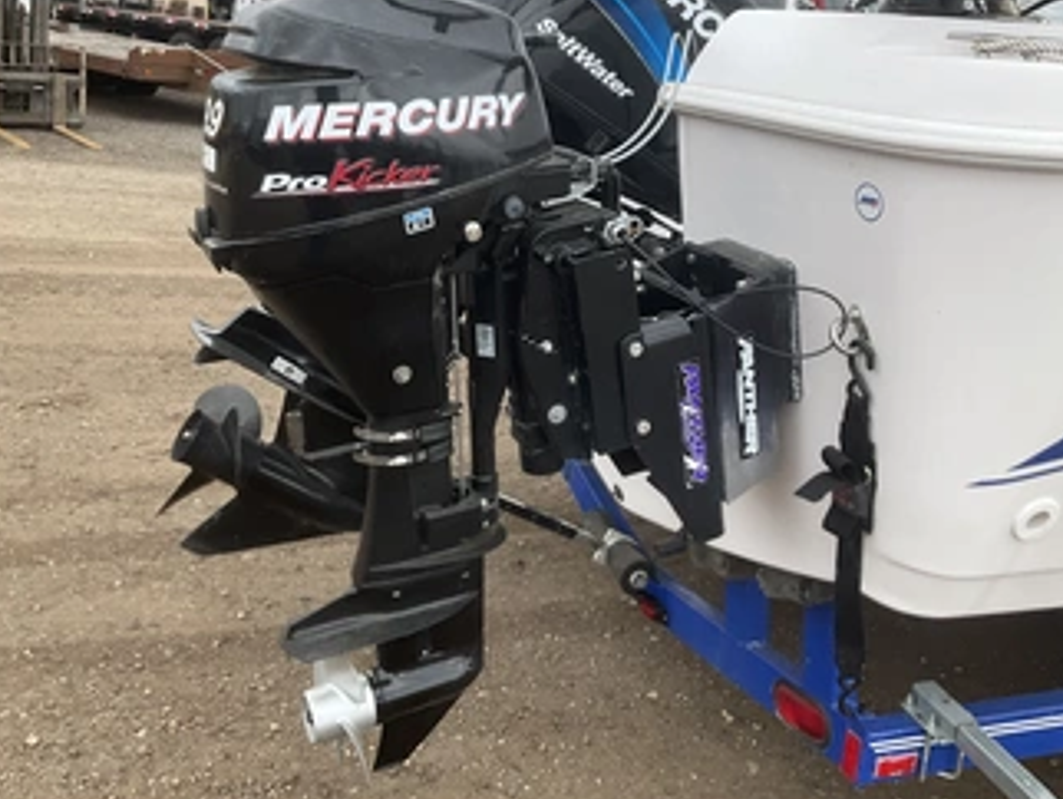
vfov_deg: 39.6
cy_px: 340
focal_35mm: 36
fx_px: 1106
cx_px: 508
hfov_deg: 51.3
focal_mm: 3
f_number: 1.8
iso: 25
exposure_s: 1/435
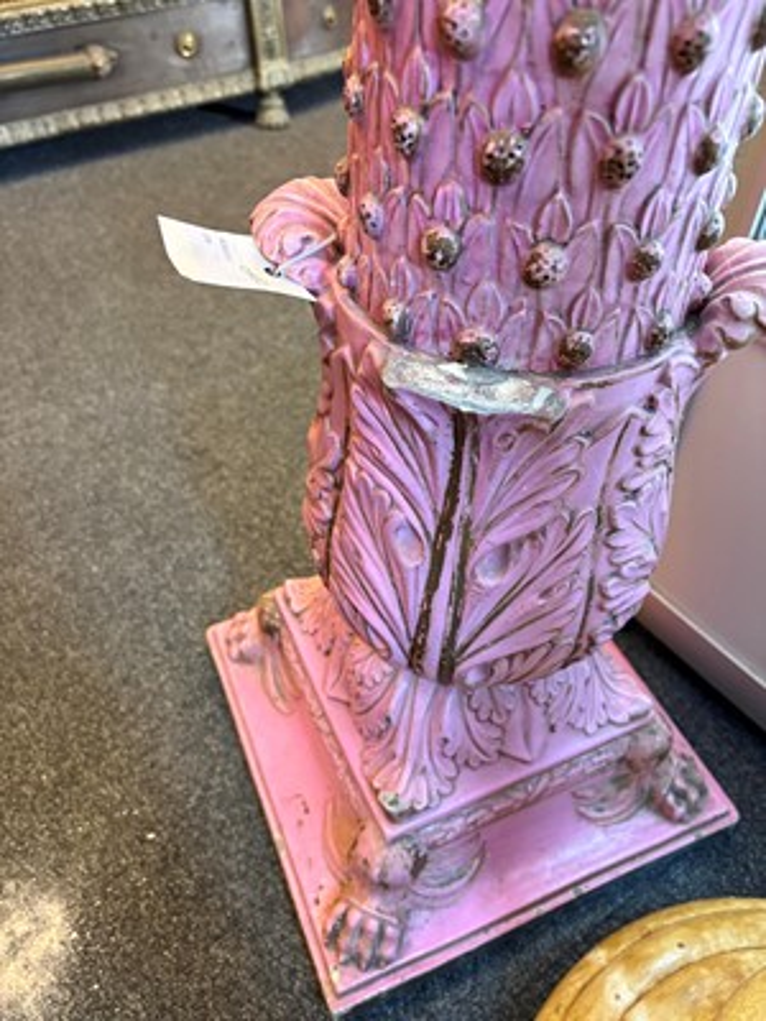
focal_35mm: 26
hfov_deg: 53.1
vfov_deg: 67.3
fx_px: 767
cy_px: 510
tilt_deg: -45.6
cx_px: 383
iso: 250
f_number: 1.6
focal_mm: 5.96
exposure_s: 1/50
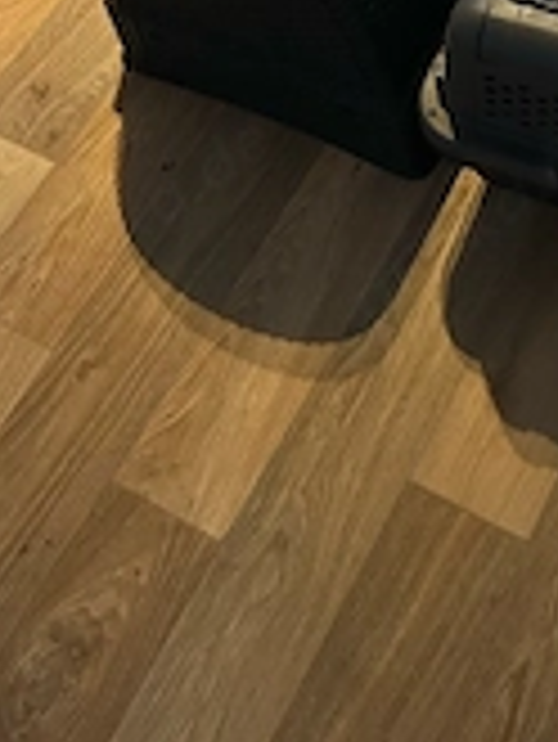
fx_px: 1352
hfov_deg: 22.3
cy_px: -81
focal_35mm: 63
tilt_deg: -55.1
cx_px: 580
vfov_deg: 27.9
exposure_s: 1/33
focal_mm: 5.7
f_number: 1.5
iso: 640
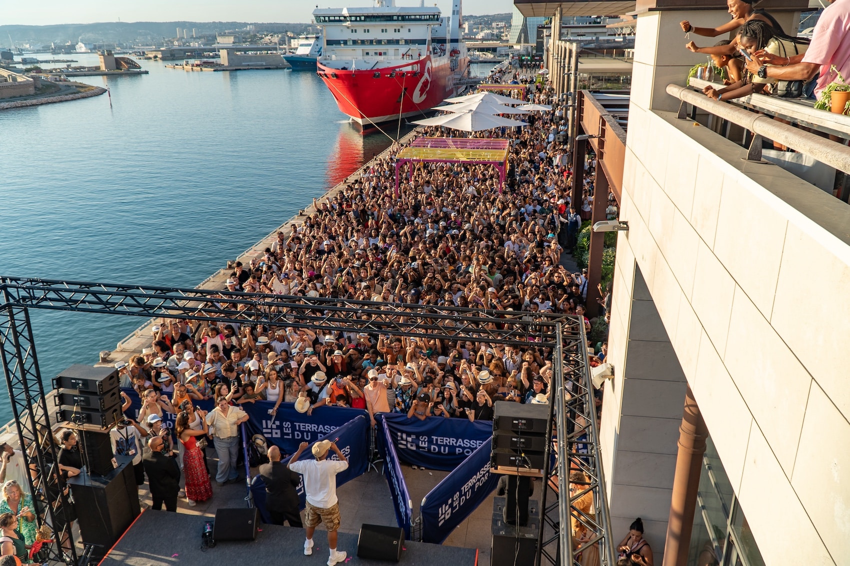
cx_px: 425
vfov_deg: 47.9
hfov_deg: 67.4
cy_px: 283
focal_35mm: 27
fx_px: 637
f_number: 4.5
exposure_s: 1/400
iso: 100
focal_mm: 18
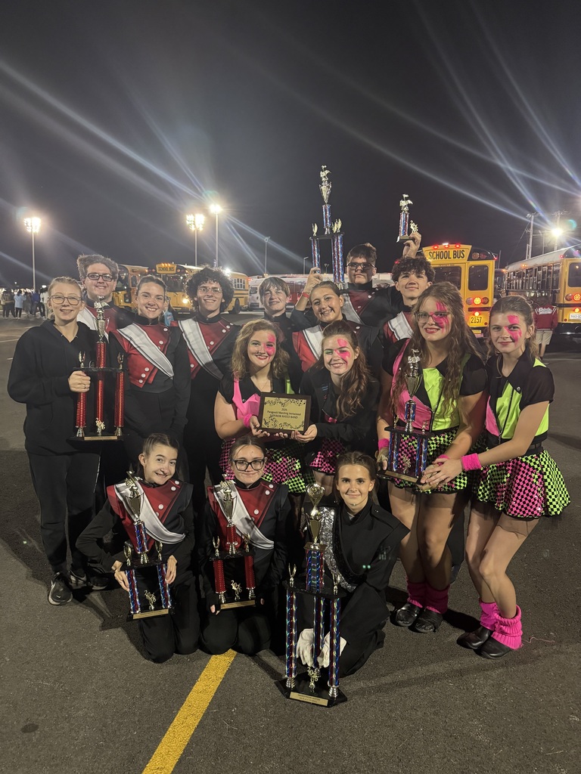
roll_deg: +0.0
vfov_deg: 71.6
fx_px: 537
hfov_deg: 56.8
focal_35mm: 24
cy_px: 387
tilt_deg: -9.1
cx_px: 290
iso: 800
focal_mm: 6.76
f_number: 1.78
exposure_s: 1/40
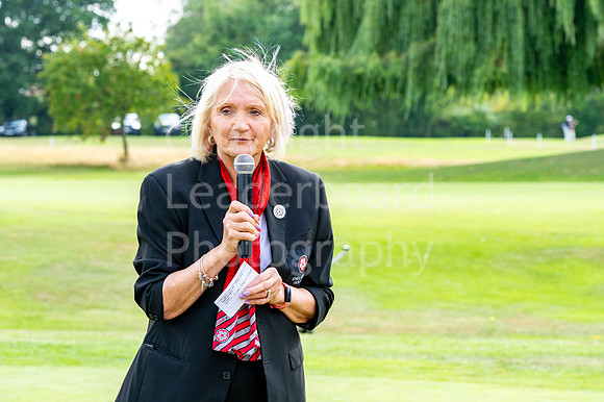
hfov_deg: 16.1
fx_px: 2129
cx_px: 302
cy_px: 201
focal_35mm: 127
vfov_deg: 10.8
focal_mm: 85
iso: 200
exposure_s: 1/400
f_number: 5.6
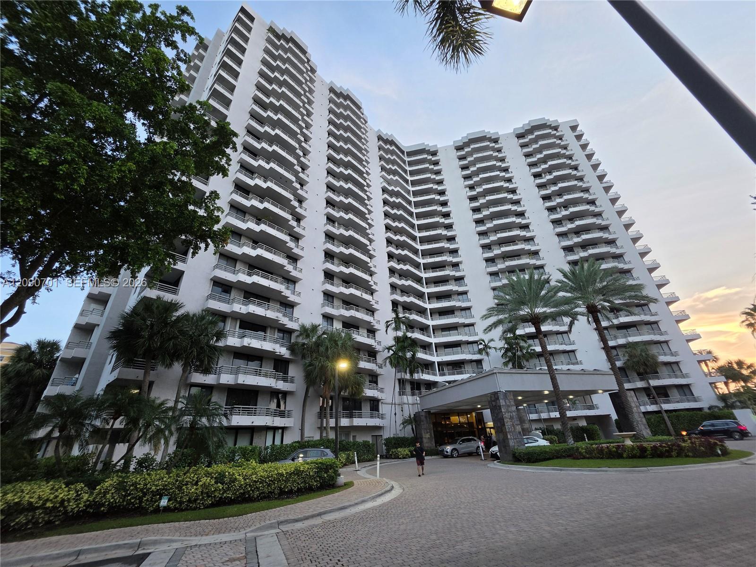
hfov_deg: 106.2
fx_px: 284
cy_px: 284
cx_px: 378
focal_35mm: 13
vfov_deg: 89.9
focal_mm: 2.2
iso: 40
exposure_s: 1/120
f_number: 1.9
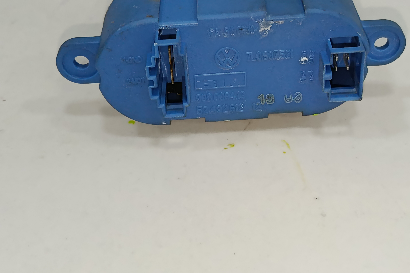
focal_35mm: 58
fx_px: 661
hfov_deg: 34.4
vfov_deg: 23.3
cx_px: 247
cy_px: 86
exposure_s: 1/100
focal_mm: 5.24
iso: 632
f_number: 1.7
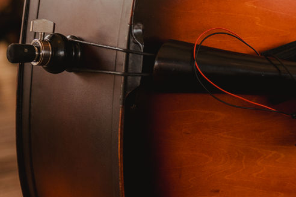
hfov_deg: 10.3
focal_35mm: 195
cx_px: 404
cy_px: 32
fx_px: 1603
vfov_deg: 7.0
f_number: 2.2
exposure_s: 1/80
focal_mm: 50
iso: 250
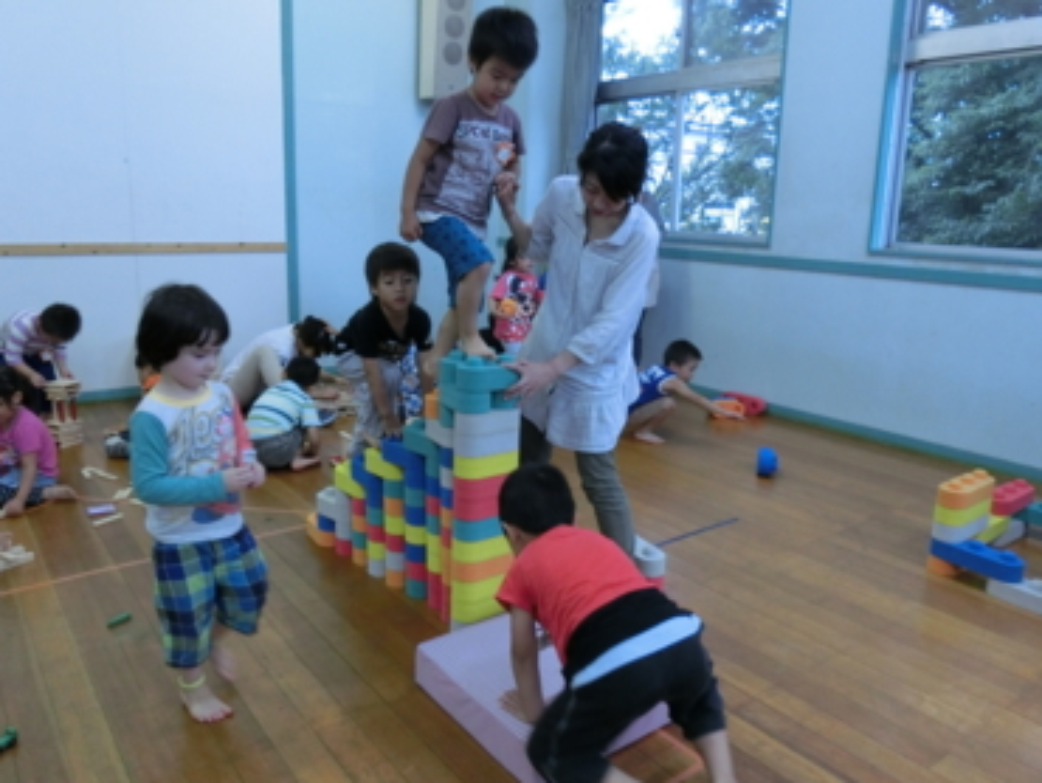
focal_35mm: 27
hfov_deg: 65.3
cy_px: 375
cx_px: 521
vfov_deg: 51.4
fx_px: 813
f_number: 3.5
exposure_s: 1/50
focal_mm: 4.5
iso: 400
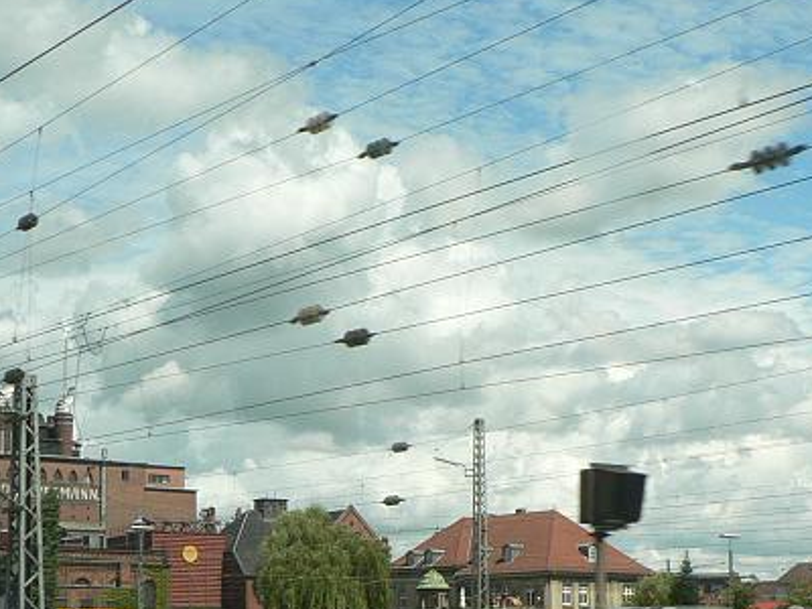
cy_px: 548
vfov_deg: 20.0
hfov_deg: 26.8
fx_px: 1689
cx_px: 254
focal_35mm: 72
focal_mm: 6
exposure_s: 1/320
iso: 80
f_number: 4
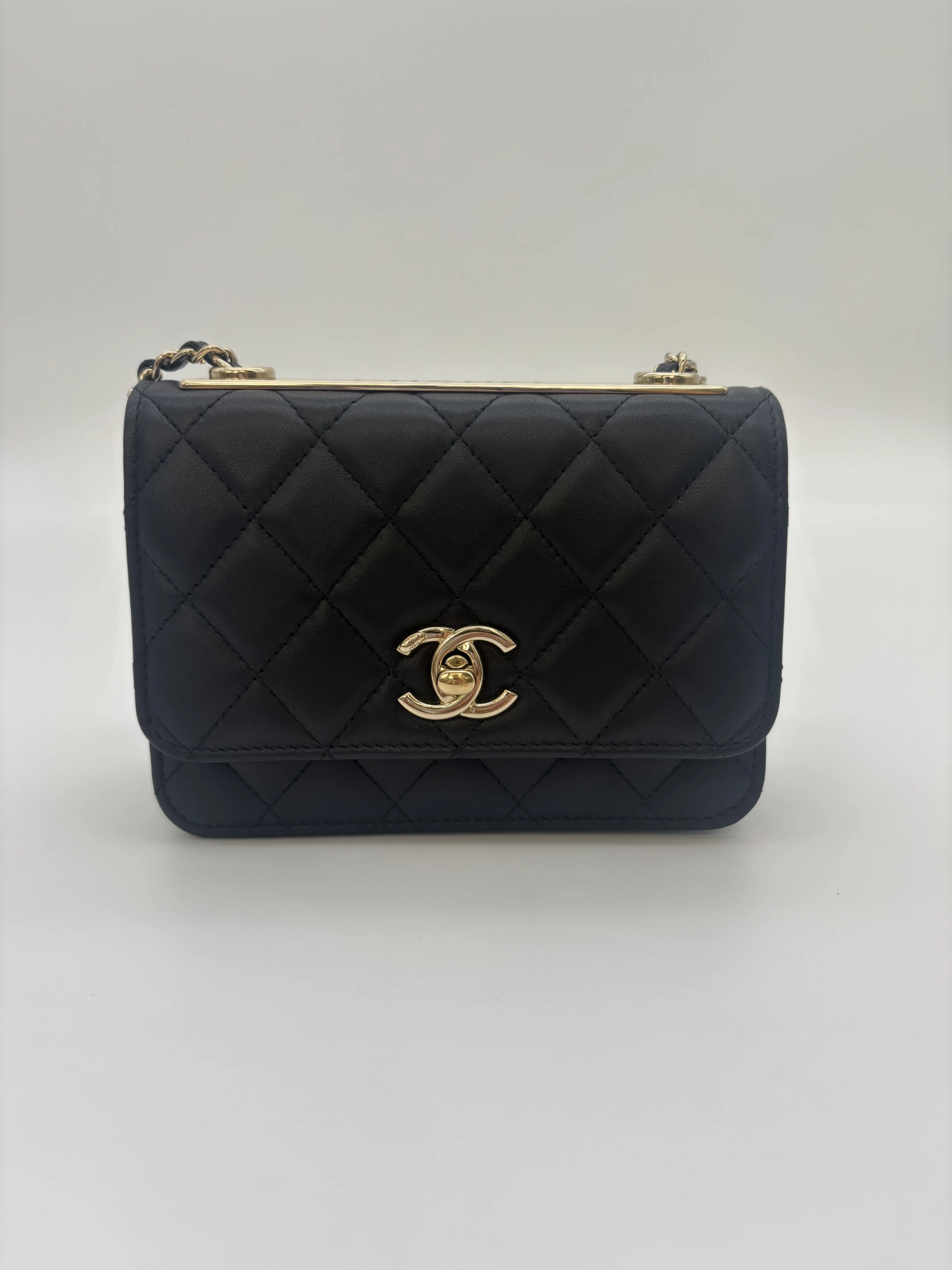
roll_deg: -0.8
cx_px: 476
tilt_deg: -17.5
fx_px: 953
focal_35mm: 26
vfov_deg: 67.3
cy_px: 635
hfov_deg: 53.1
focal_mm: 5.96
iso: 40
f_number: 1.6
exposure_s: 1/147
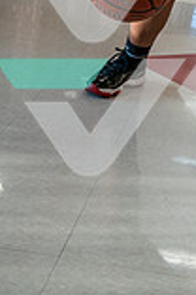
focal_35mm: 81
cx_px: 277
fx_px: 661
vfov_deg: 23.7
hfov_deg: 15.7
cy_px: -15
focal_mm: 28
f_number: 4
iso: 800
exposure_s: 1/250
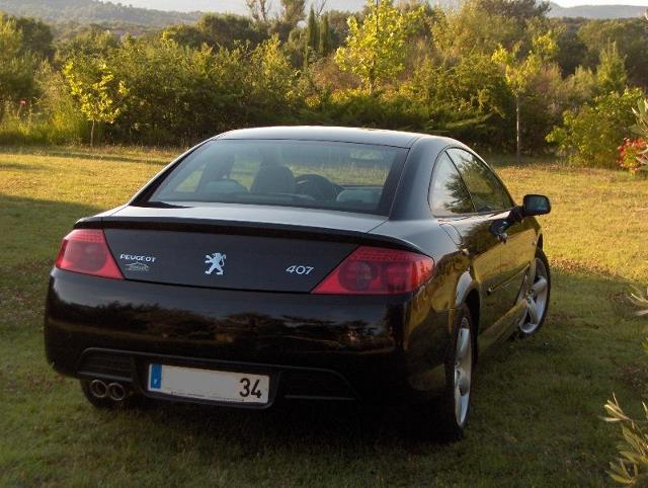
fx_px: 1312
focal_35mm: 70
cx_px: 324
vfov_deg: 21.1
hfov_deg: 27.7
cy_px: 244
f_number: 3.5
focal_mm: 14.3
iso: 162
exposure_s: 1/213
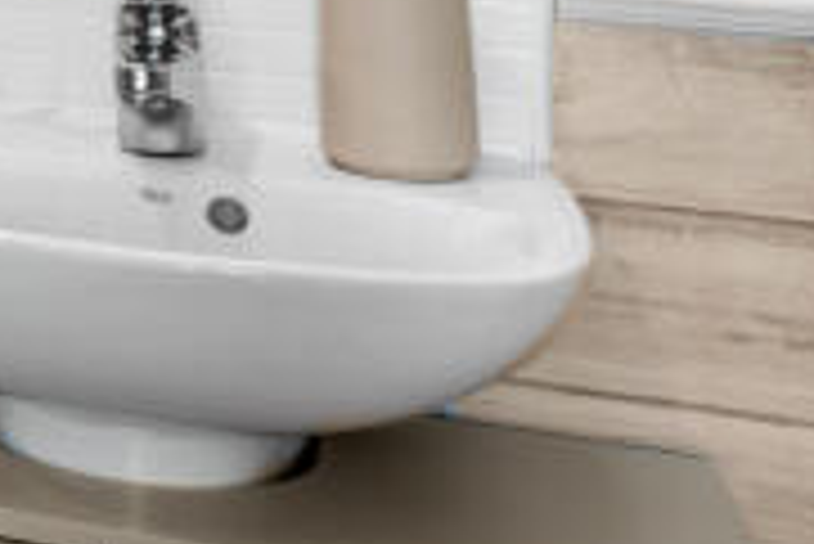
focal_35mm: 96
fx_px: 2172
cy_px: -335
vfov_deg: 13.3
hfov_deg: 16.1
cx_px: -850
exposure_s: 1/2.5
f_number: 8
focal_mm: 17
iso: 250
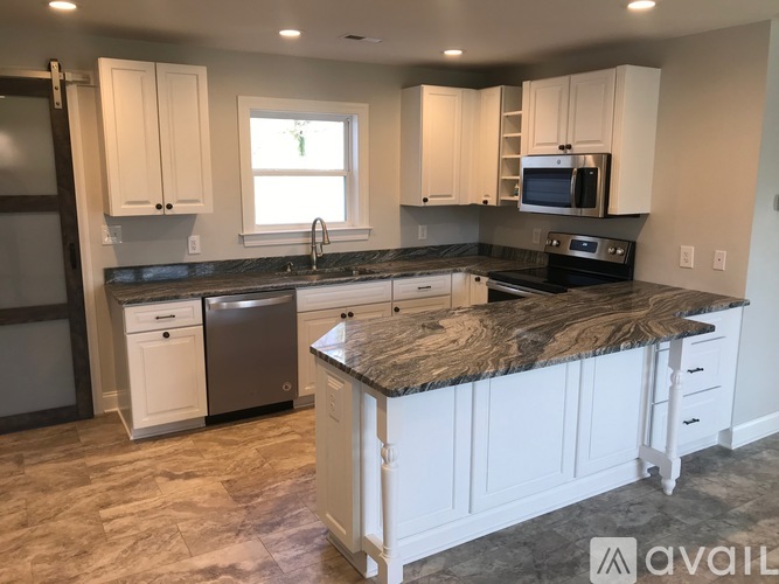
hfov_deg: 63.5
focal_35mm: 28
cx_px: 390
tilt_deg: -7.8
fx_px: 630
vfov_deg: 49.7
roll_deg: -0.2
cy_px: 292
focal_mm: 3.99
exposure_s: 1/40
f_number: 1.8
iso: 25
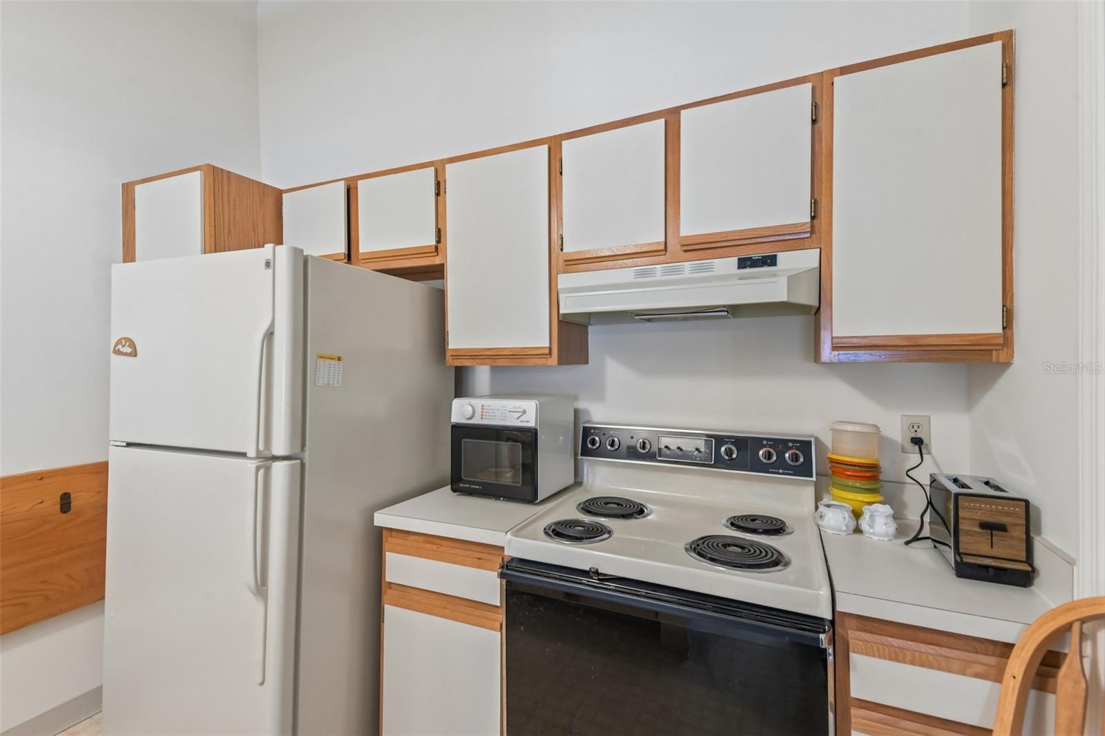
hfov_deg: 96.7
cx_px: 552
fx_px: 491
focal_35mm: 16
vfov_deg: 73.7
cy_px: 368
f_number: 8
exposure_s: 1/3.33
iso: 400
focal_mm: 16
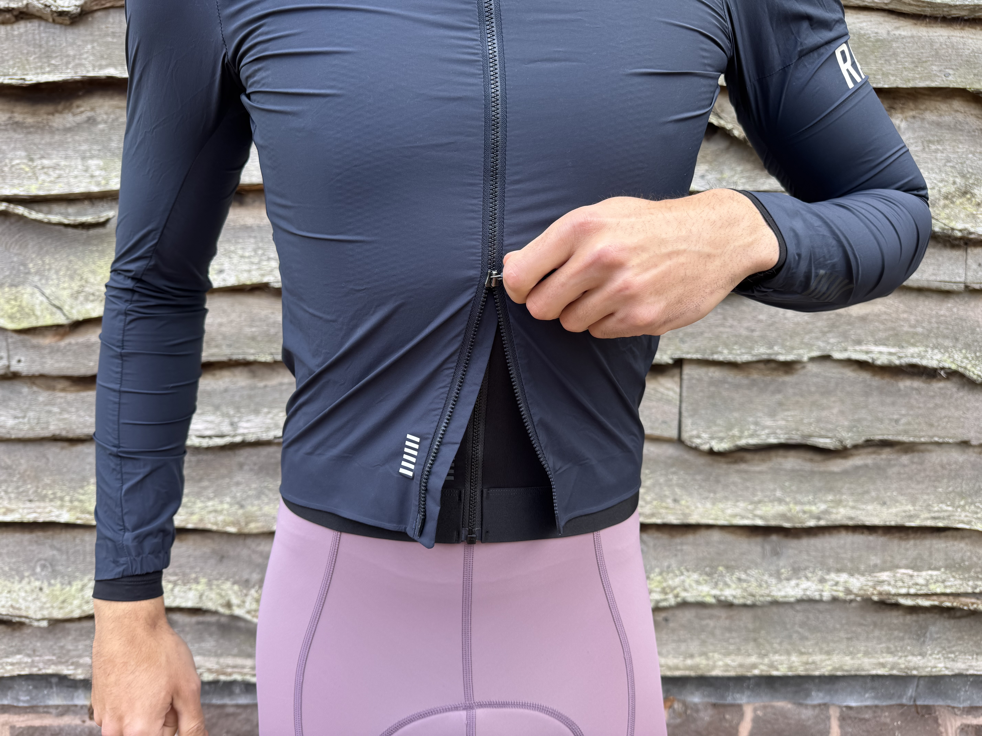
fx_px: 681
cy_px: 368
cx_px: 491
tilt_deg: -12.8
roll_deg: -0.3
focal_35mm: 24
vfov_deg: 56.8
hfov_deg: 71.6
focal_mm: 6.76
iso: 80
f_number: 1.78
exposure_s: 1/340
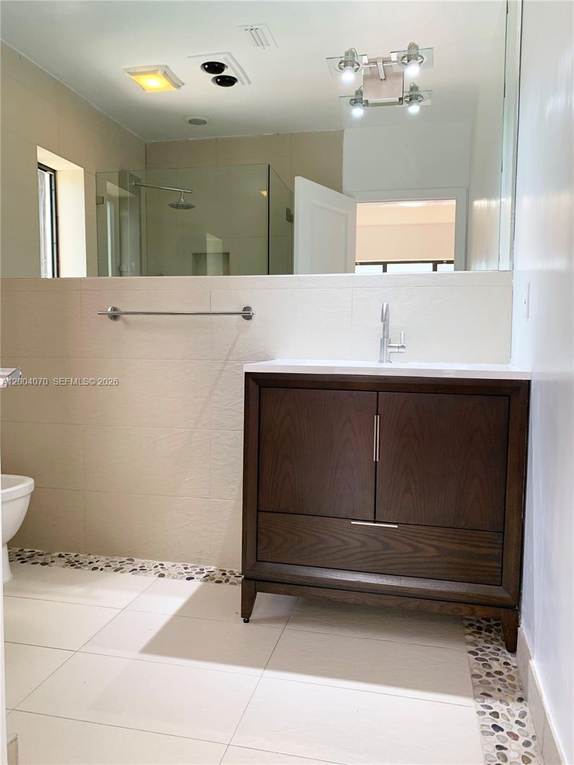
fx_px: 575
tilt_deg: -3.8
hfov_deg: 53.1
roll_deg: -0.3
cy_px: 382
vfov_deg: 67.3
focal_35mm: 26
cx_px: 287
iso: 100
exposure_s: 1/105
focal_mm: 4.25
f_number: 1.8
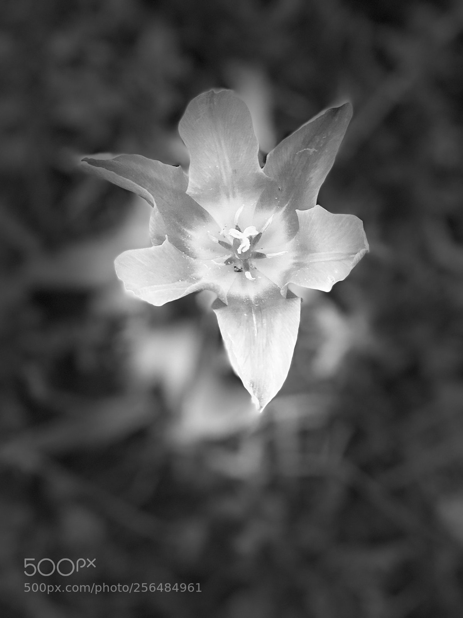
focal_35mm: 57
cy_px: 309
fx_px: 1017
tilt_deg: -80.3
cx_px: 232
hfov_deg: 25.7
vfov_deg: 33.8
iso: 64
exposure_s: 1/60
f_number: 2.8
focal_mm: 6.6
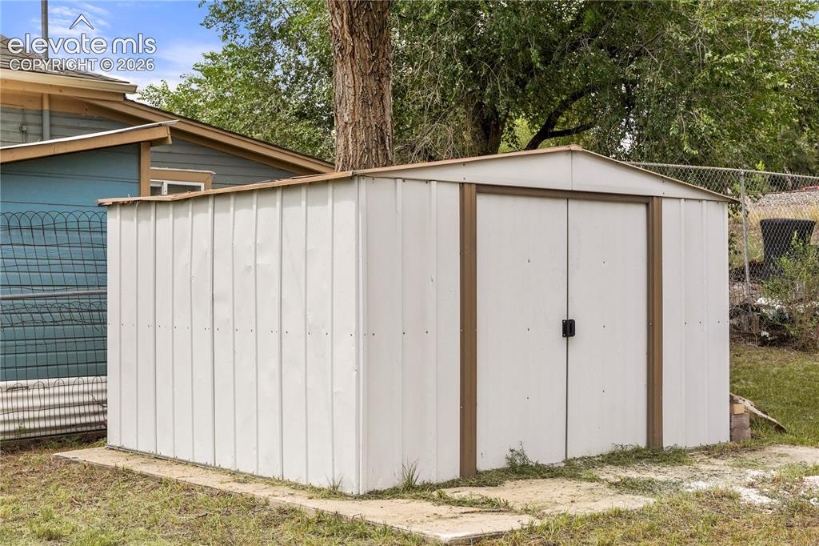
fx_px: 1183
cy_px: 273
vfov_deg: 26.0
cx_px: 410
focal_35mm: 52
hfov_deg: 38.2
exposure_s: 1/800
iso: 800
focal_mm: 52
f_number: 11
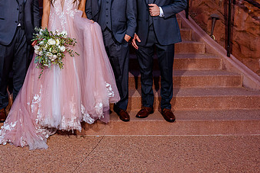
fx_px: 340
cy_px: 17
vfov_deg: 27.6
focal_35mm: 47
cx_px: 60
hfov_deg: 40.5
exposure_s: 1/160
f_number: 8
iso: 200
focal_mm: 24
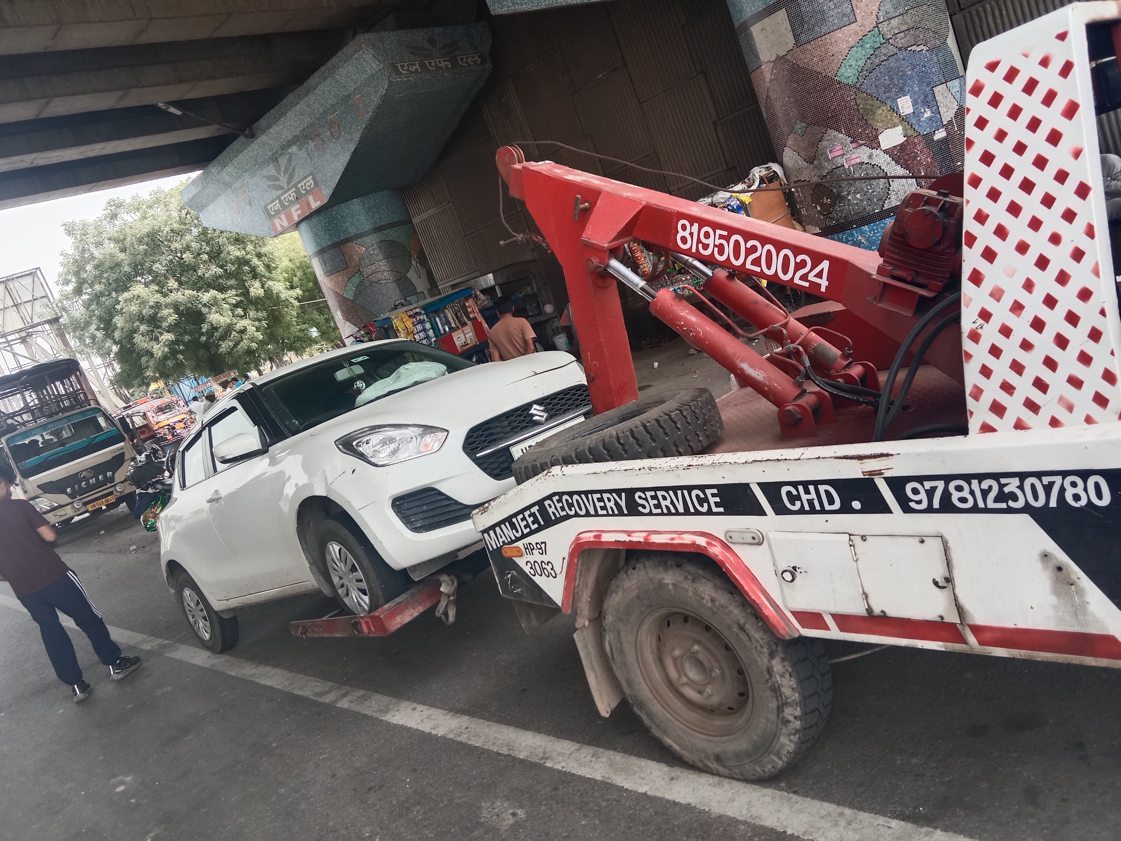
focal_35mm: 27
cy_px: 420
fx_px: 874
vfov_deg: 51.4
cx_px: 560
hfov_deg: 65.3
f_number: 2.2
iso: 100
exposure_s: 1/166
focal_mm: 3.65
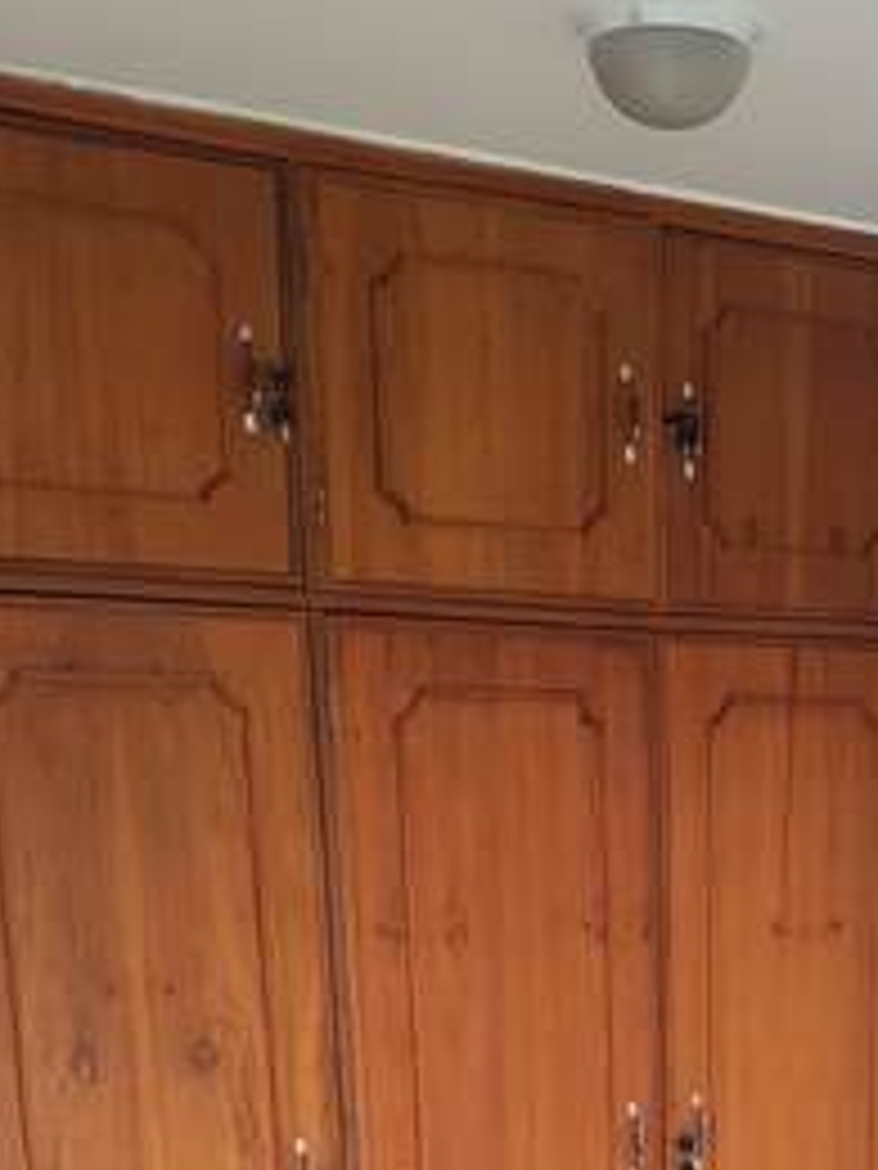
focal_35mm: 60
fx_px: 2029
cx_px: 869
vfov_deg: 29.0
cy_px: 1300
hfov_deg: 23.4
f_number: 1.7
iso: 80
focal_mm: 4.2
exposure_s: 1/60
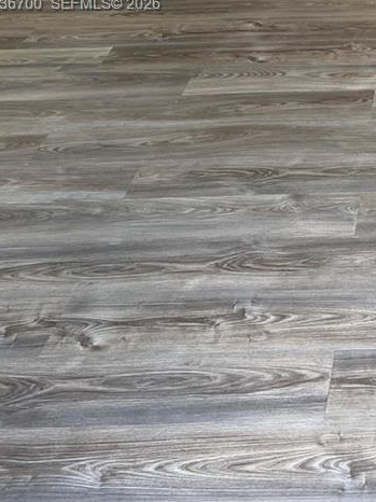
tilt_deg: -22.5
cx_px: 446
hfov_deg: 20.5
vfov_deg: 27.4
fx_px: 971
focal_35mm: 67
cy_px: 5
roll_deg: +1.8
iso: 125
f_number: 1.5
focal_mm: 5.7
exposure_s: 1/120
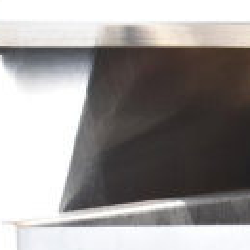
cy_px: 224
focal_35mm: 190
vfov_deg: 9.2
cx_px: 523
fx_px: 1552
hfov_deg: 8.6
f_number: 6.3
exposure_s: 1/160
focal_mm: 32
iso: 200
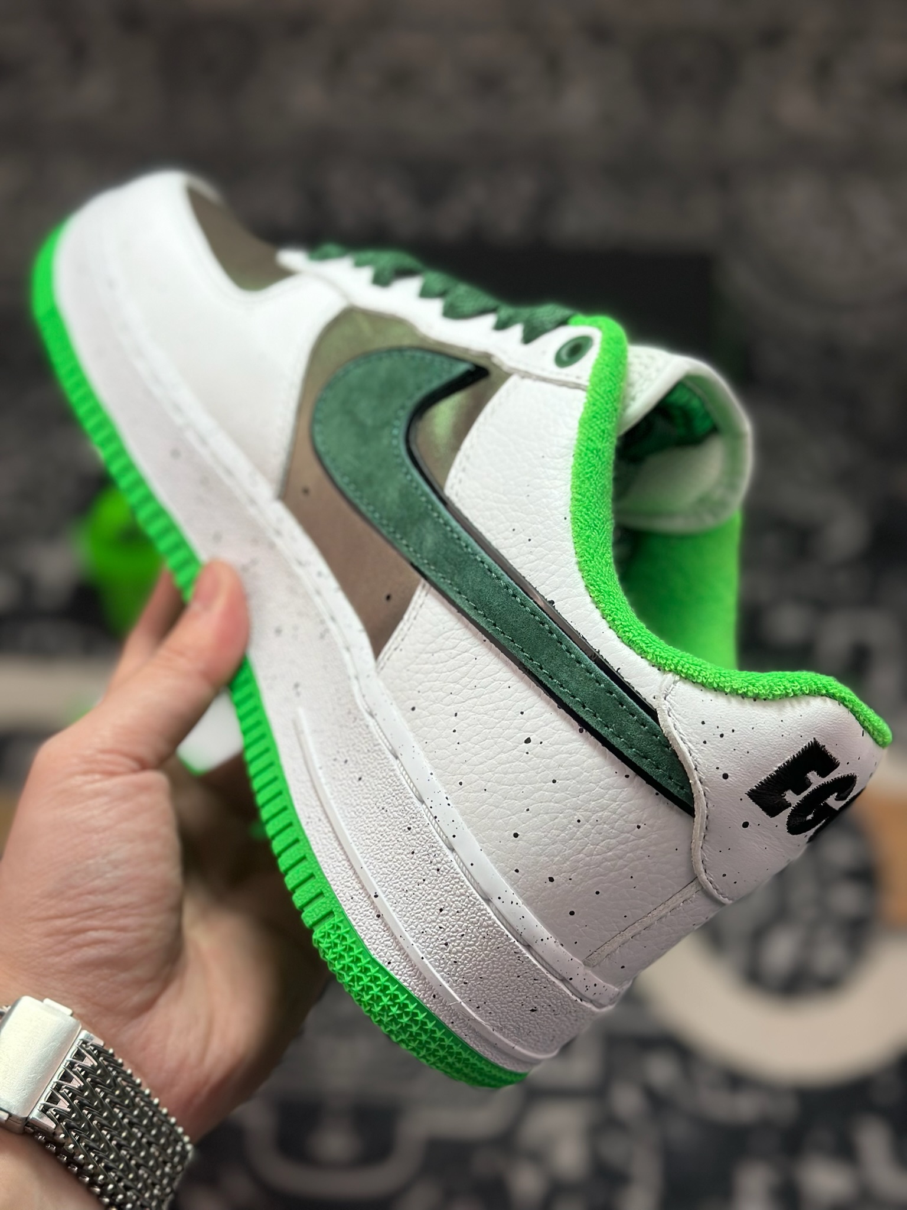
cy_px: 605
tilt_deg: -55.5
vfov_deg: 39.7
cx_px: 454
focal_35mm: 48
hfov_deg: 30.3
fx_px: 1677
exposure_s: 1/1751
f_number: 1.78
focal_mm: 6.86
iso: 80
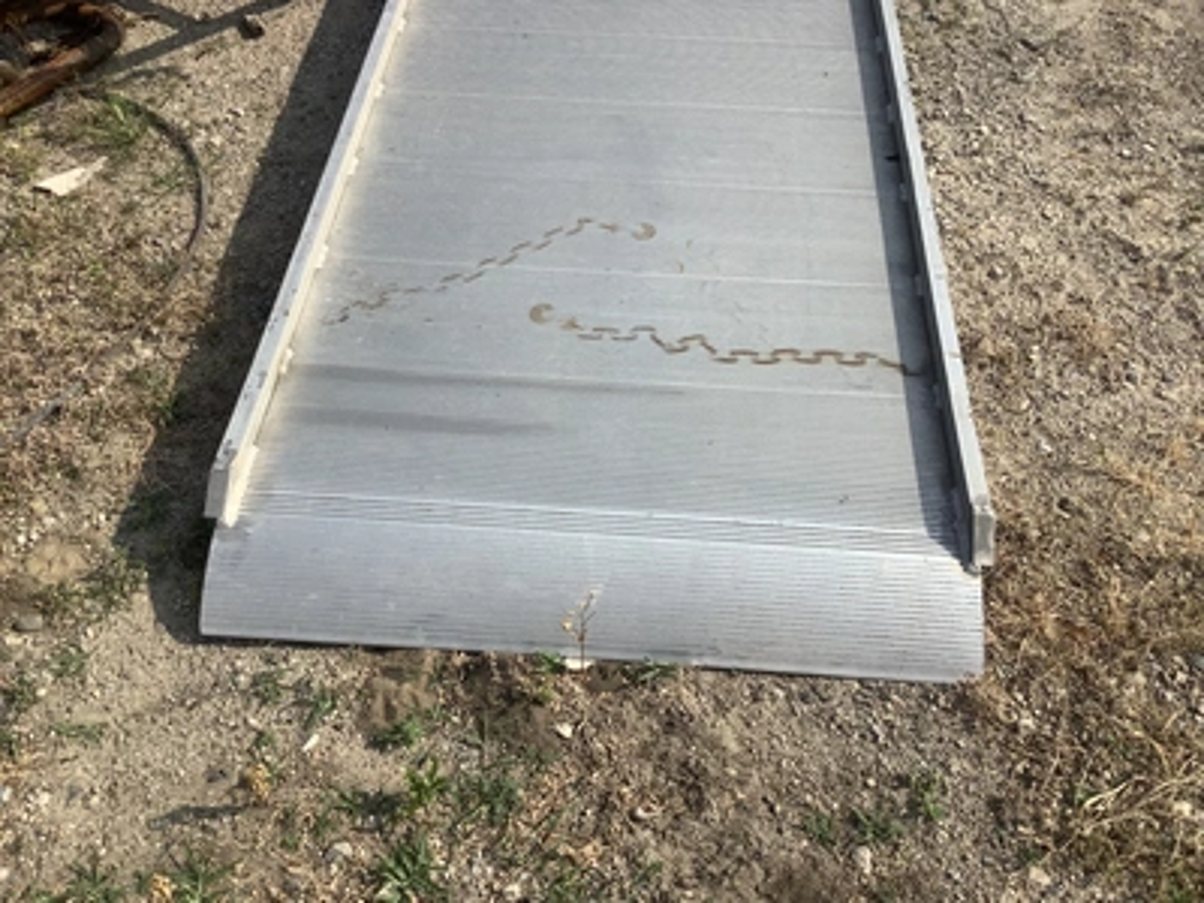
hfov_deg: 58.4
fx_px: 1078
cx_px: 602
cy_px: 452
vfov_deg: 45.4
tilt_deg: -48.3
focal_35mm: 31
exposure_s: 1/1631
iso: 25
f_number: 2.4
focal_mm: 3.3
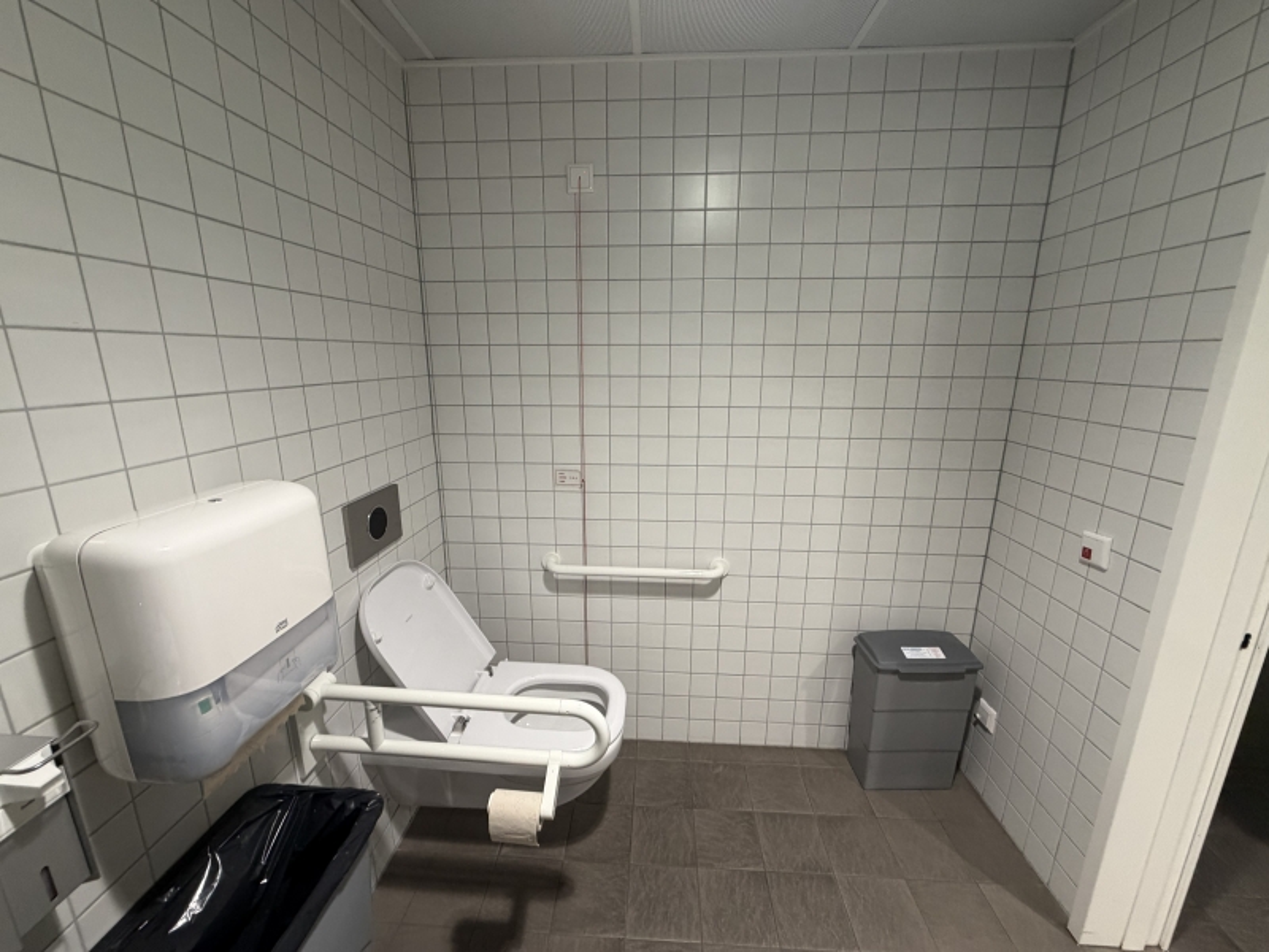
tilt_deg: -13.4
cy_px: 476
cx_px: 634
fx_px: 513
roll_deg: -1.9
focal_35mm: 14
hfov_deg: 102.1
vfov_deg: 85.7
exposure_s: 1/100
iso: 320
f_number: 2.2
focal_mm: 2.22
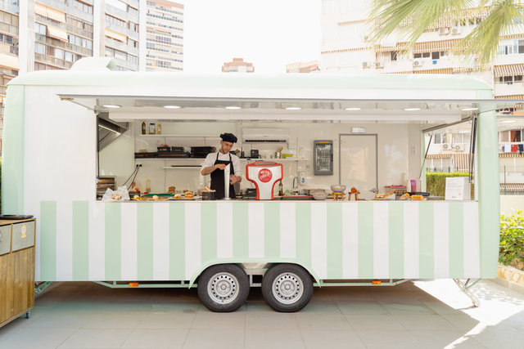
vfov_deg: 42.3
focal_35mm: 31
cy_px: 174
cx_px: 262
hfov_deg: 60.3
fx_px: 451
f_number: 4
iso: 200
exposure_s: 1/320
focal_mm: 31
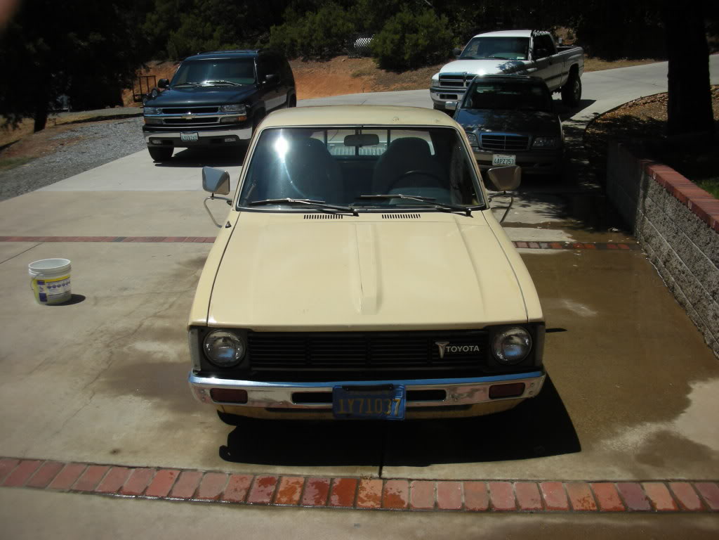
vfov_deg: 40.7
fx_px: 727
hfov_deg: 52.6
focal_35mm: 35
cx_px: 360
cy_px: 270
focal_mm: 5.8
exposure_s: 1/178
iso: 50
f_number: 8.5
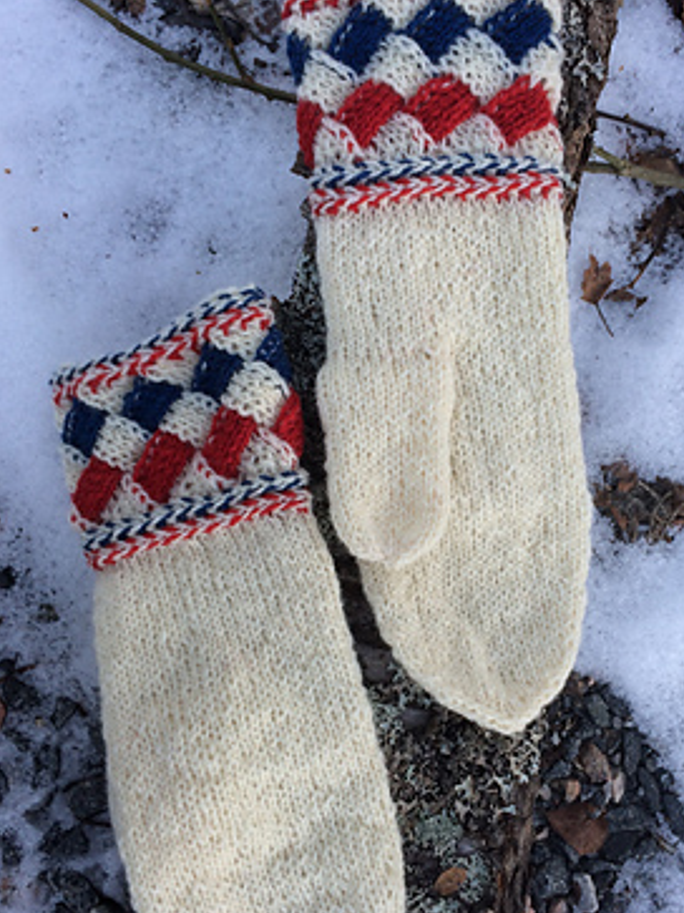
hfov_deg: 35.7
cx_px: 426
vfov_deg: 46.8
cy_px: 488
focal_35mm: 40
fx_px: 1054
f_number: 2.2
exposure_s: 1/50
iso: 32
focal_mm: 4.15
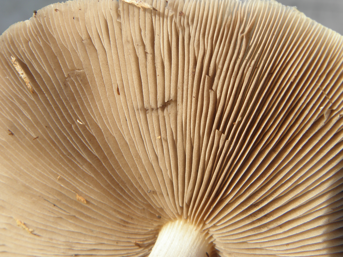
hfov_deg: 37.5
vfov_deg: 28.6
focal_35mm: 51
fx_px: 505
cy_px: 128
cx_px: 172
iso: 64
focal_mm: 9.22
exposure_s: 1/160
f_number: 5.6
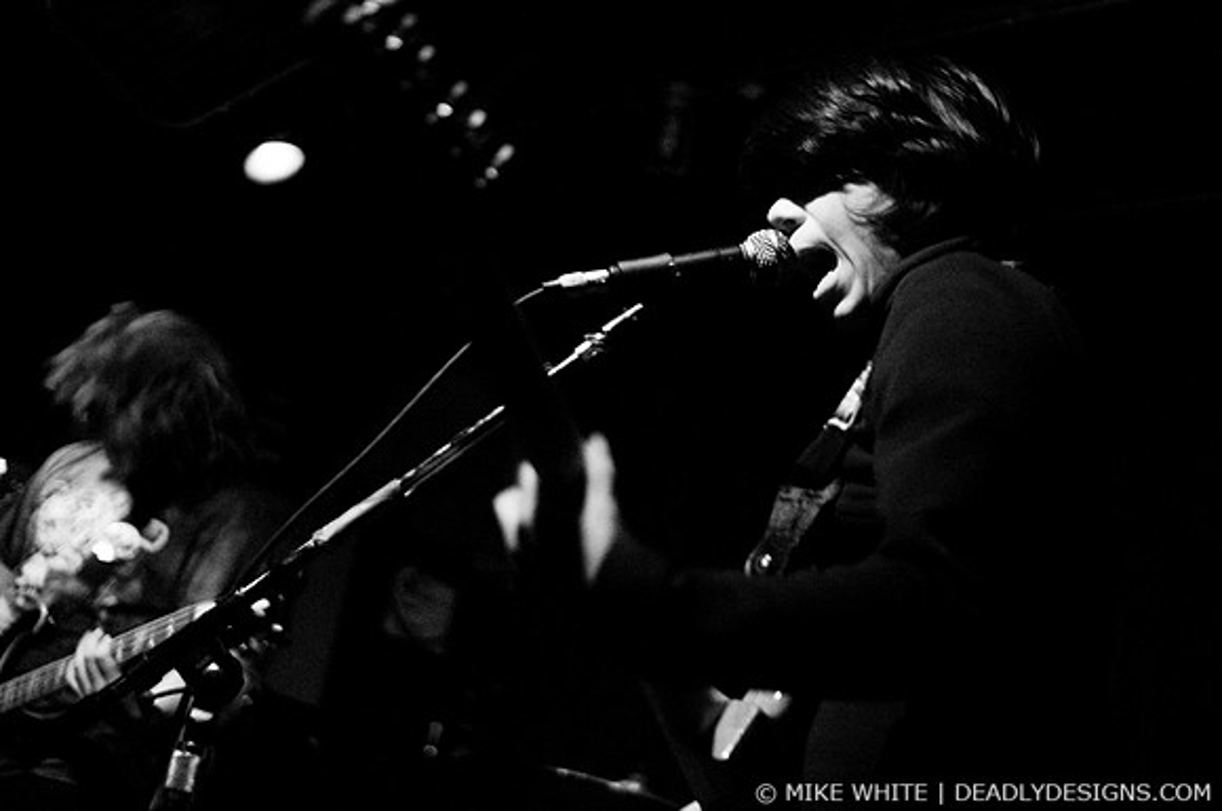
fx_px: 1525
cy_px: 406
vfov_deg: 29.8
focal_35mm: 45
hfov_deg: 43.7
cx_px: 611
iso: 1000
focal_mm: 30
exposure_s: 1/50
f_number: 1.6
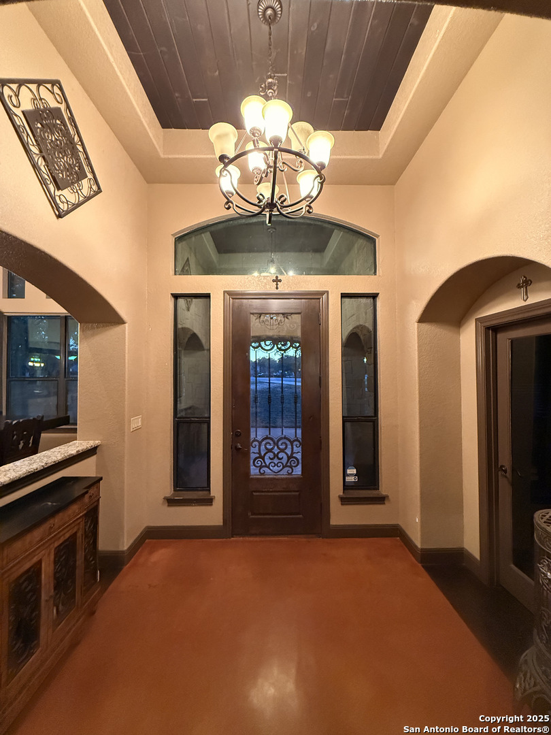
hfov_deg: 85.7
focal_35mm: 14
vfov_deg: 102.1
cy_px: 368
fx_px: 297
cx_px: 276
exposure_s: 1/60
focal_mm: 2.22
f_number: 2.2
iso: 800
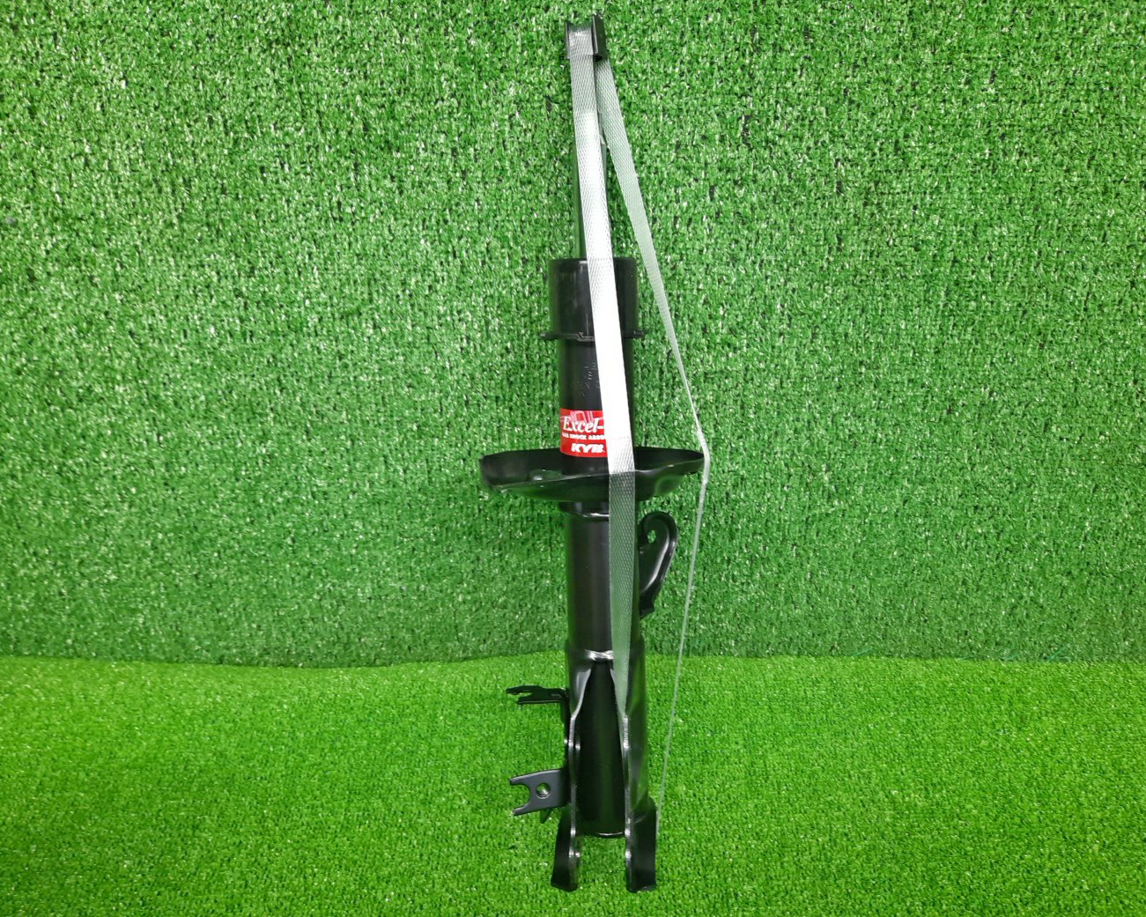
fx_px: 916
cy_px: 455
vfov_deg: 53.2
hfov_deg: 64.0
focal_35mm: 27
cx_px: 597
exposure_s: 1/50
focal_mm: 4.6
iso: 138
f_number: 2
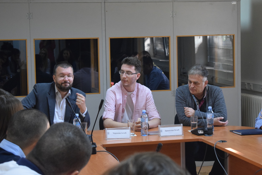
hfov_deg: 24.6
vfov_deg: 16.6
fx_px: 600
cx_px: 131
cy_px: 88
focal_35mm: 82
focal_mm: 55
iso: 3200
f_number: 5.6
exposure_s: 1/80
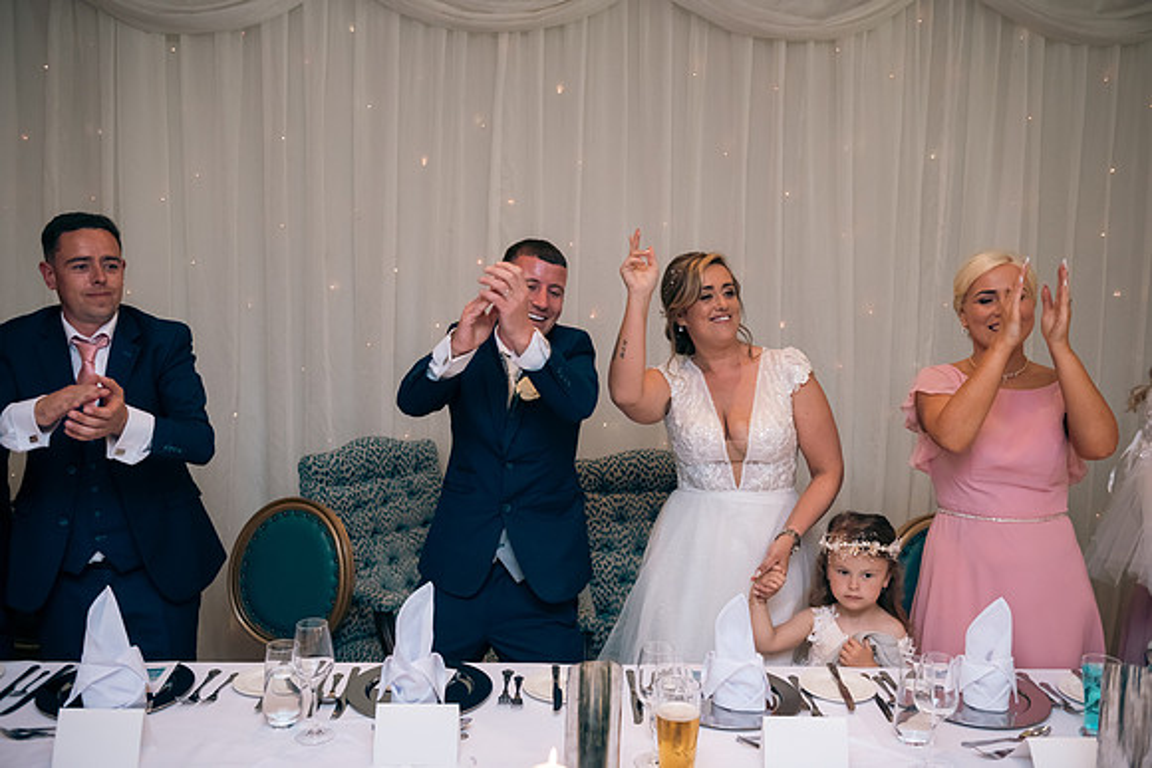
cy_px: 384
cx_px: 576
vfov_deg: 38.9
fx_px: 1088
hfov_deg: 55.8
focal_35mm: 34
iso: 640
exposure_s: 1/160
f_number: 3.5
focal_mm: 34
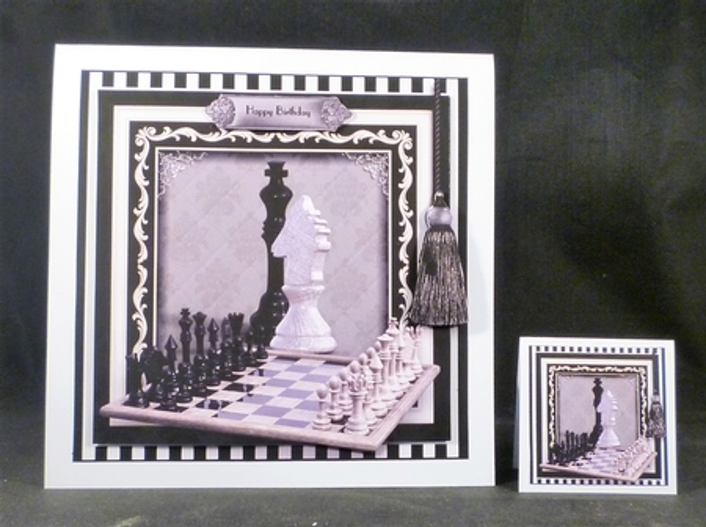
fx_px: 591
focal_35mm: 29
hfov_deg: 61.7
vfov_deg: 48.1
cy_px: 264
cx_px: 353
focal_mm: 5.2
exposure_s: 1/30
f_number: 3.3
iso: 250
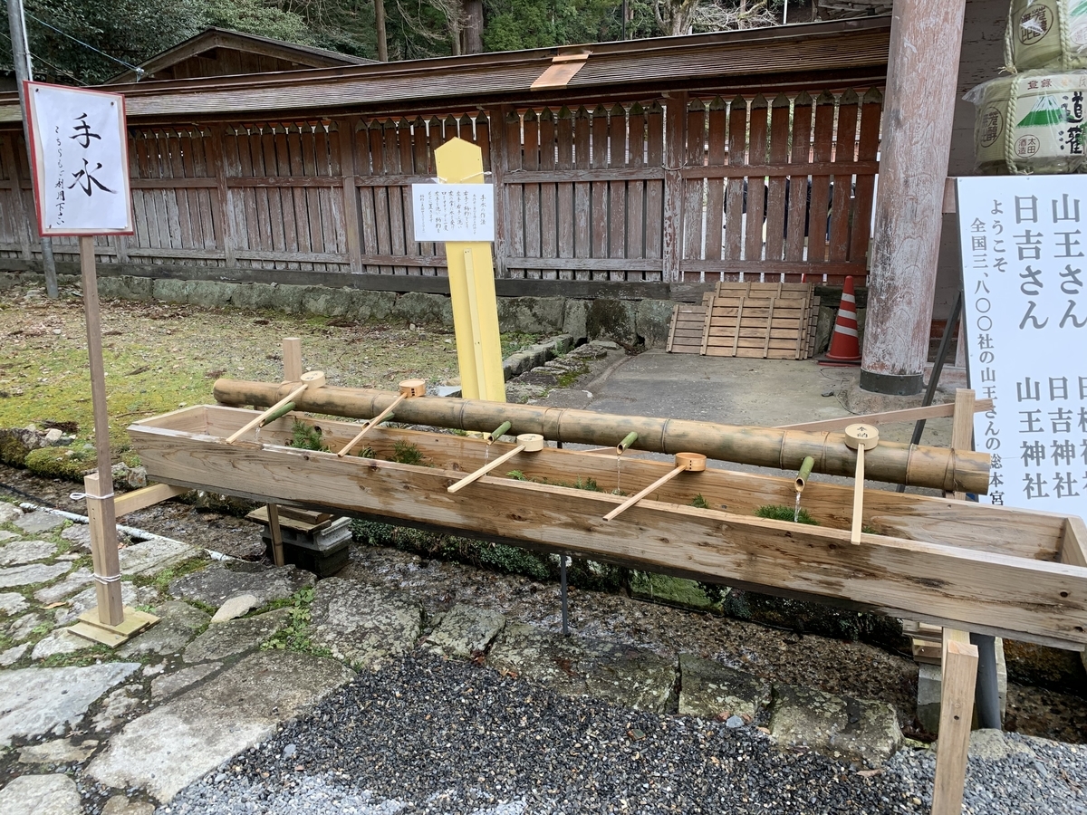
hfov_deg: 67.3
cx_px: 544
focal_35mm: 26
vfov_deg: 53.1
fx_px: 816
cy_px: 408
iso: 64
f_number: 1.8
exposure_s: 1/121
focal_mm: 4.25
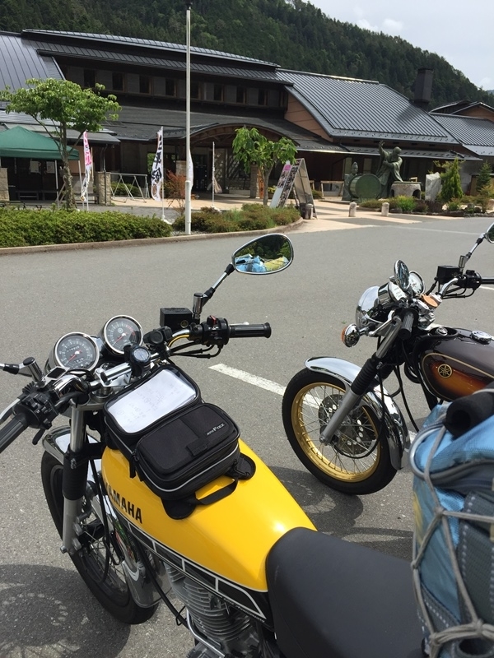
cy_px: 329
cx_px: 247
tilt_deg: -16.0
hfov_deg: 48.2
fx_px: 552
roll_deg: -3.1
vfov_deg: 61.7
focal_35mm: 29
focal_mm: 4.15
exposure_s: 1/1883
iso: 32
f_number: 2.2
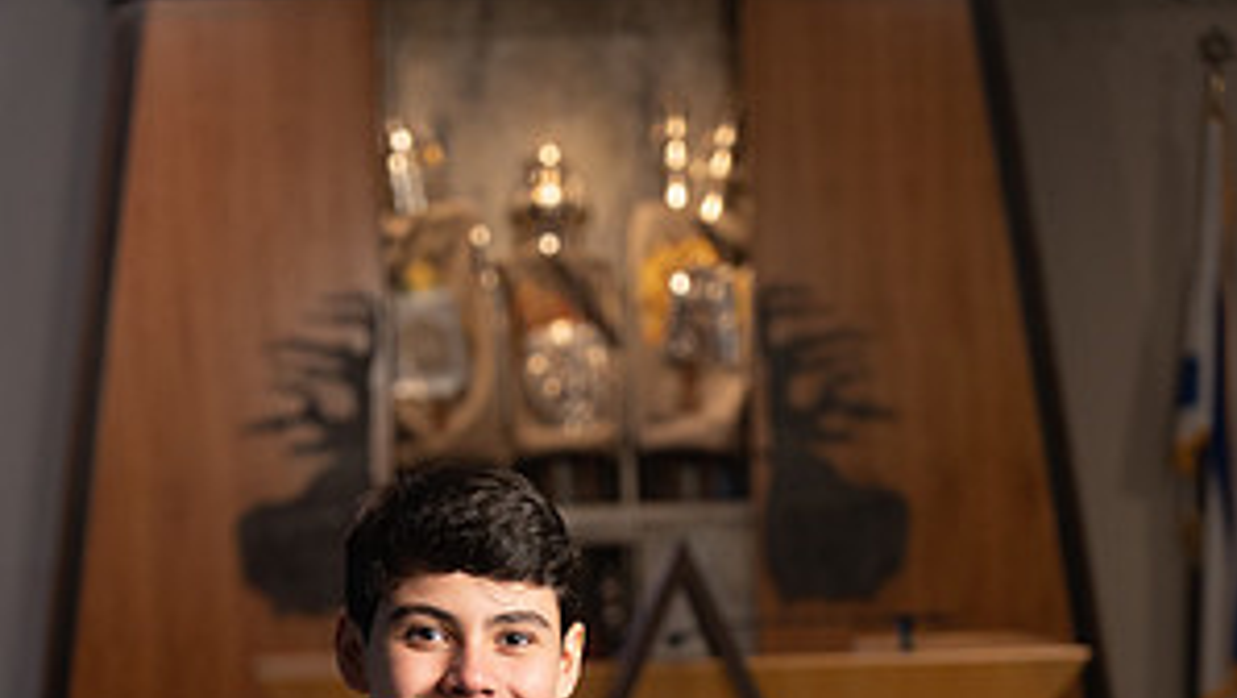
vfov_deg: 8.3
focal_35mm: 144
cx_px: 618
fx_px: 4726
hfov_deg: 14.9
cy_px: 927
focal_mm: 91
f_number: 4
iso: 1250
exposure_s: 1/250
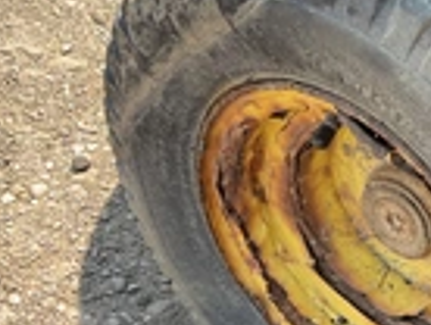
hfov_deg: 21.6
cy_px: 178
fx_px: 1048
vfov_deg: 17.6
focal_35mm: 84
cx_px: 512
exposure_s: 1/265
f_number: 1.8
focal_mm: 3
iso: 25
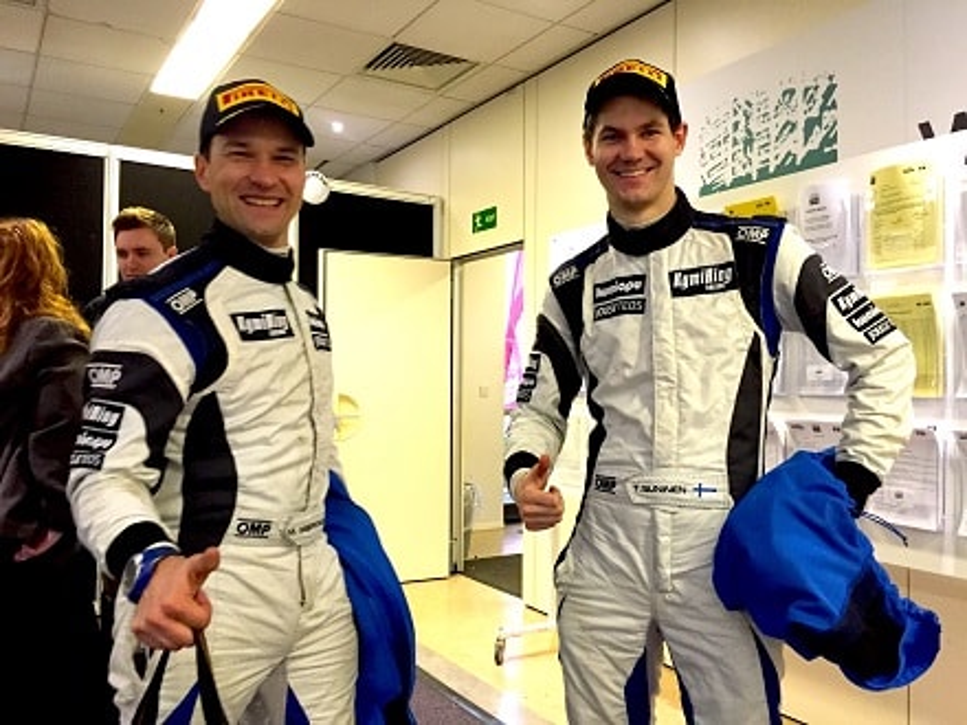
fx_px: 810
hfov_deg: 61.7
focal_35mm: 29
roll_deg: -1.6
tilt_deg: -0.3
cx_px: 484
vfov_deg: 48.2
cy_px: 362
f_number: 2.2
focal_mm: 4.15
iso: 250
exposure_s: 1/30
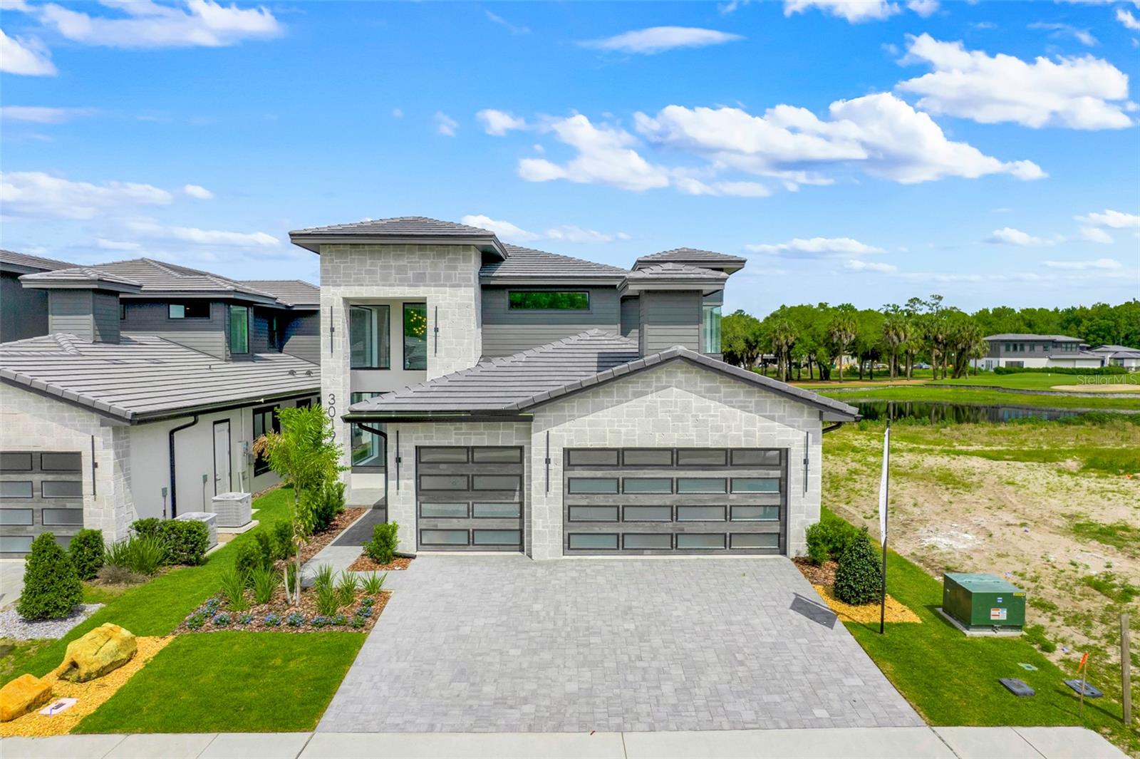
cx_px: 570
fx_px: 696
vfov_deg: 57.2
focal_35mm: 22
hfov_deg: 78.6
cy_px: 380
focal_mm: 8.38
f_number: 2.8
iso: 110
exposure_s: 1/730
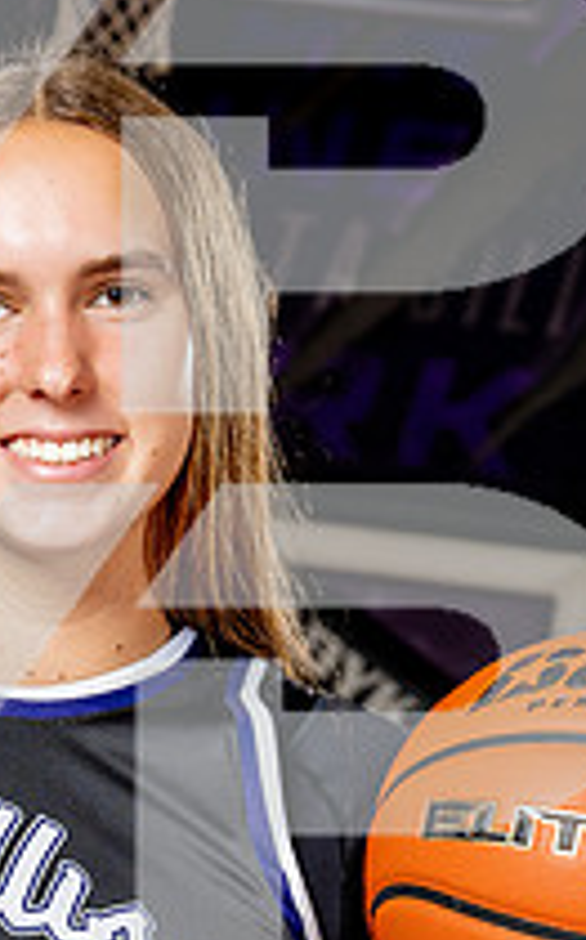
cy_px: 723
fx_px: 3173
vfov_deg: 16.7
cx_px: 49
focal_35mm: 124
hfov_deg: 10.5
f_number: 5.6
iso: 320
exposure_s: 1/250
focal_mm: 44
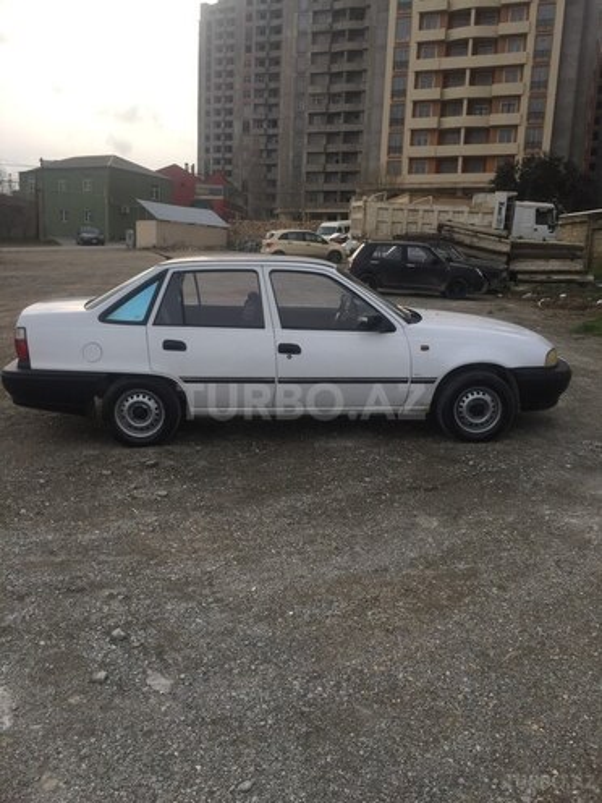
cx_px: 301
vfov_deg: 61.7
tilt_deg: -11.3
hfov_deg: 48.2
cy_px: 402
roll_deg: -2.8
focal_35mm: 29
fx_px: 672
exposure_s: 1/732
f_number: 2.2
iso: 32
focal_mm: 4.15
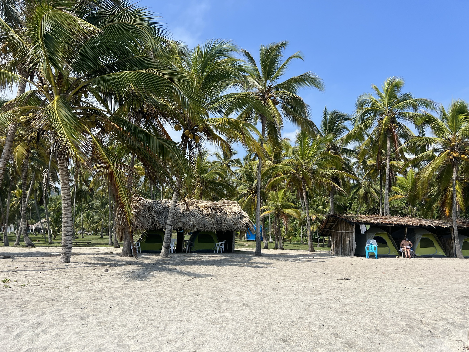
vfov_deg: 53.1
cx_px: 234
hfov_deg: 67.3
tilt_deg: +10.2
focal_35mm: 26
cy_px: 176
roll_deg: -1.4
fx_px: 352
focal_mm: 5.7
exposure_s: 1/4115
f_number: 1.5
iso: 50
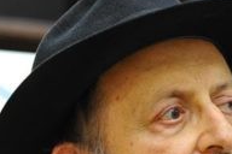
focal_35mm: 200
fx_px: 1289
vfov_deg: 6.8
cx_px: 329
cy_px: 236
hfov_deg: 10.0
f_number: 2.5
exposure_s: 1/100
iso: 1000
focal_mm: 50
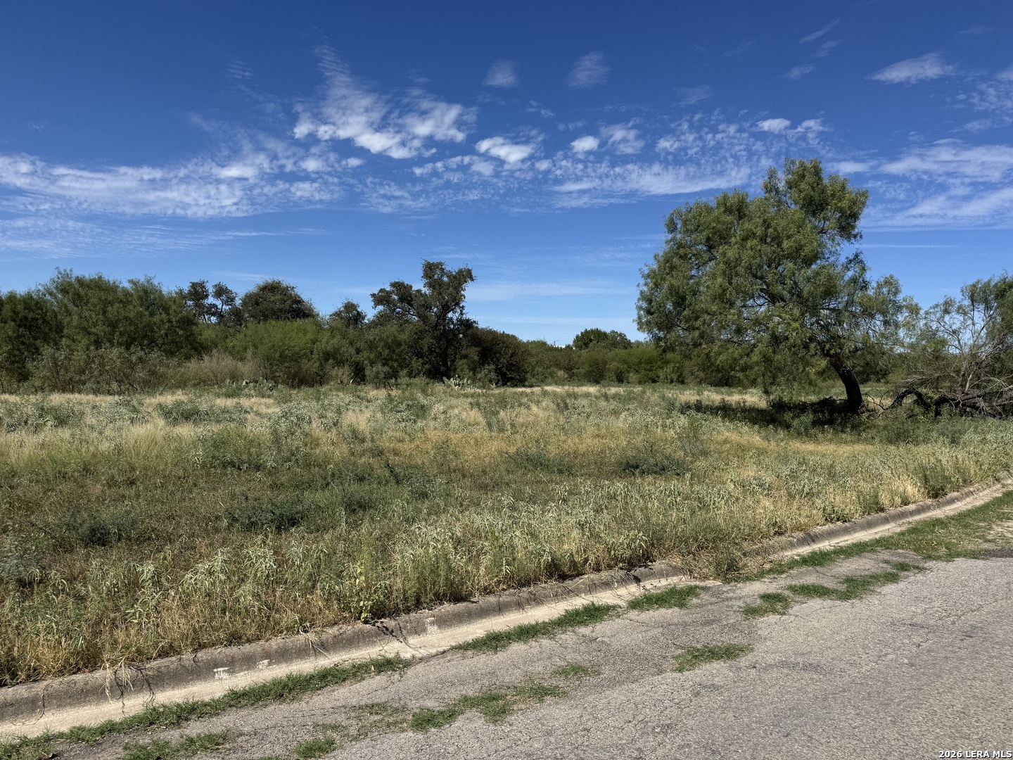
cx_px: 506
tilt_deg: -1.7
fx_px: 702
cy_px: 380
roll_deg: -1.9
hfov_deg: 71.6
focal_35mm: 24
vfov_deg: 56.8
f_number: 1.78
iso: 80
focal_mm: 6.76
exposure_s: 1/7092
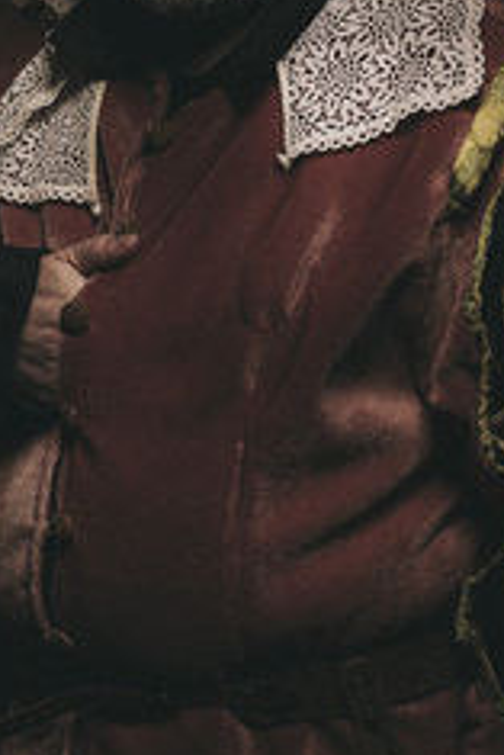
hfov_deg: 11.4
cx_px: 193
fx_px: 2516
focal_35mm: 120
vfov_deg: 17.0
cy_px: 427
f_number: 4.5
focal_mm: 47
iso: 100
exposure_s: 1/160
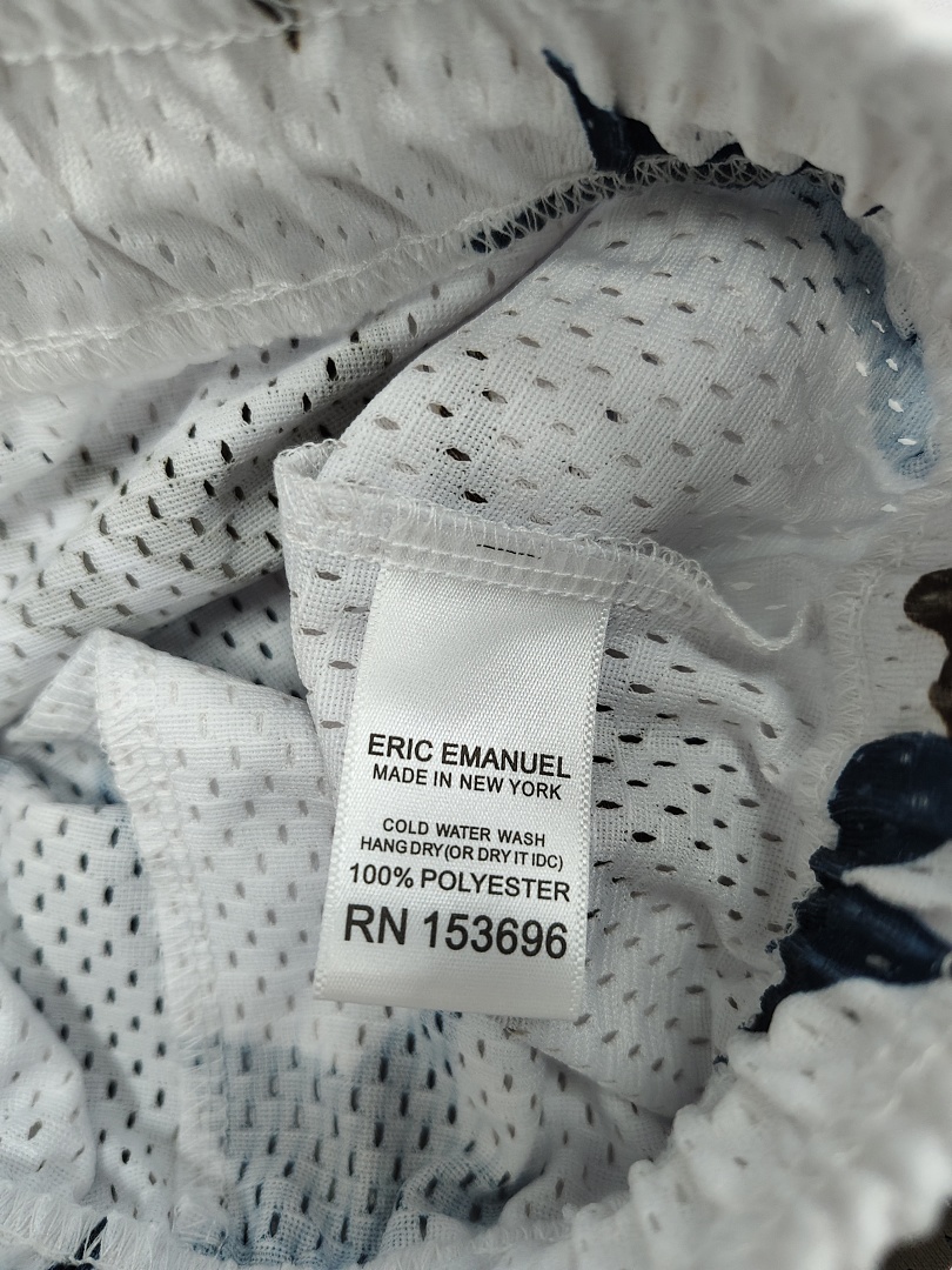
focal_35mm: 24
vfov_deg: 71.6
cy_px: 635
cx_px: 476
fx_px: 880
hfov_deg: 56.8
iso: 1395
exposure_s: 1/100
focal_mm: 5.56
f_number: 1.88
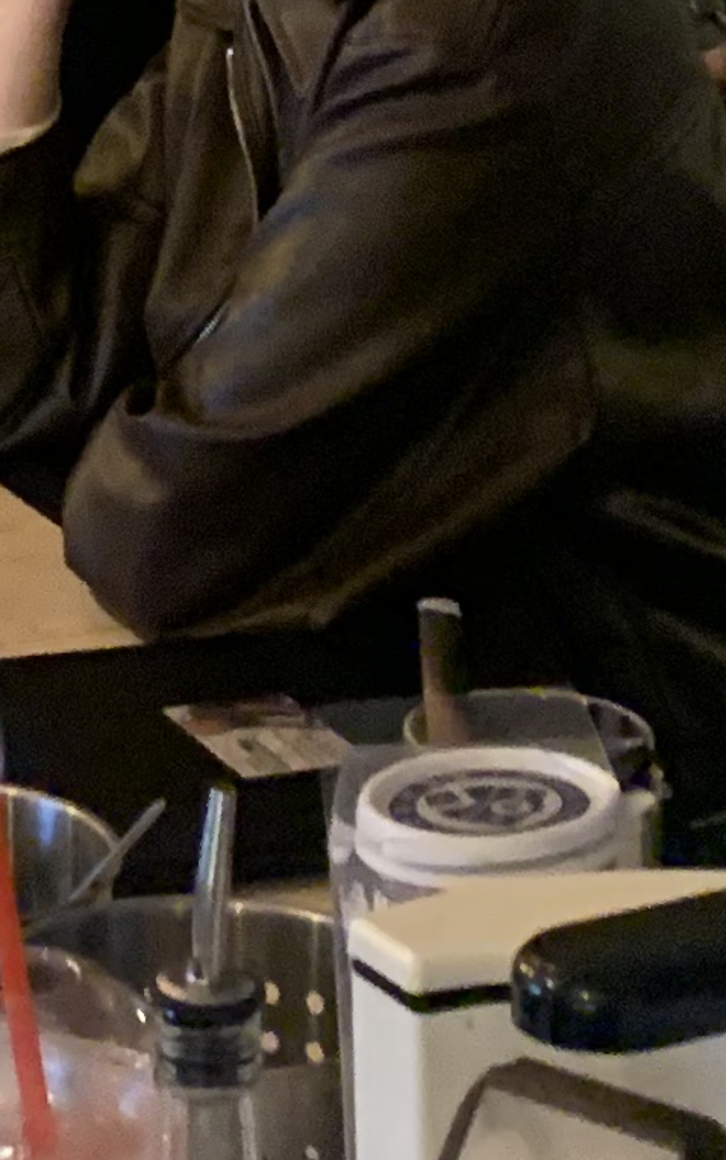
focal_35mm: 145
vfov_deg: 13.4
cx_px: -129
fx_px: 4589
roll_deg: -0.4
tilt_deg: -1.5
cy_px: -684
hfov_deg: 8.9
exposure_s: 1/30
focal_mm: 4.25
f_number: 1.8
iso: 640
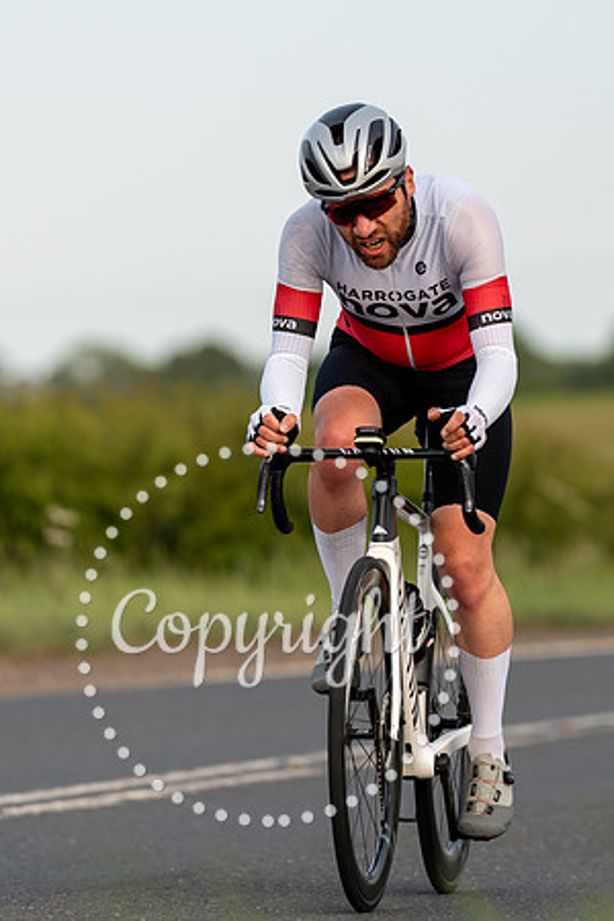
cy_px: 348
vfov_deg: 5.5
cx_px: 411
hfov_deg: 3.7
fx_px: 9547
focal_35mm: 373
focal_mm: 200
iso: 125
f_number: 3.2
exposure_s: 1/1000
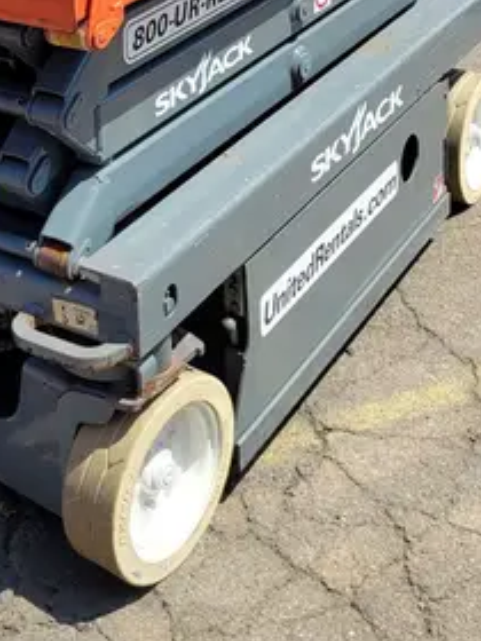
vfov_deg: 25.9
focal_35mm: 68
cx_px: 124
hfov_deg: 21.4
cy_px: -104
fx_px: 1260
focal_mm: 5.4
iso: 40
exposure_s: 1/1834
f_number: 1.8
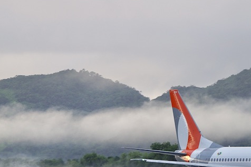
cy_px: 133
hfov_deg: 6.1
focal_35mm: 336
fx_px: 2342
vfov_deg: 4.1
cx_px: 207
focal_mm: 200
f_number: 2.8
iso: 250
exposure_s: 1/400
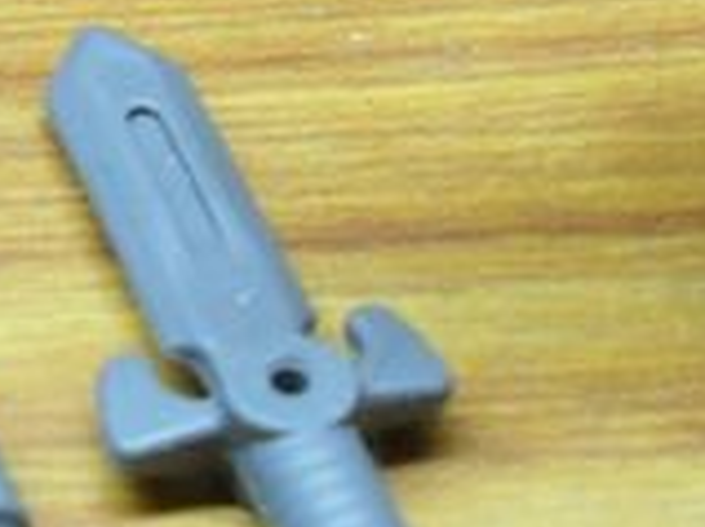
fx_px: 3582
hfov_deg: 10.9
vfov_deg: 8.2
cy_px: -297
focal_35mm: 176
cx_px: -266
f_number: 2.8
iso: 200
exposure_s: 1/15
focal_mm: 6.2
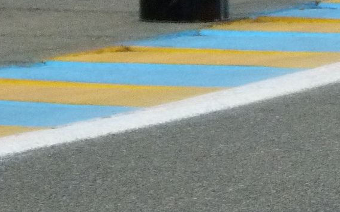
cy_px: 180
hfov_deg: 4.0
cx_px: 733
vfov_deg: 2.5
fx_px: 4835
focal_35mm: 522
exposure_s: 1/250
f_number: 3.5
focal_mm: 19.7
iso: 400
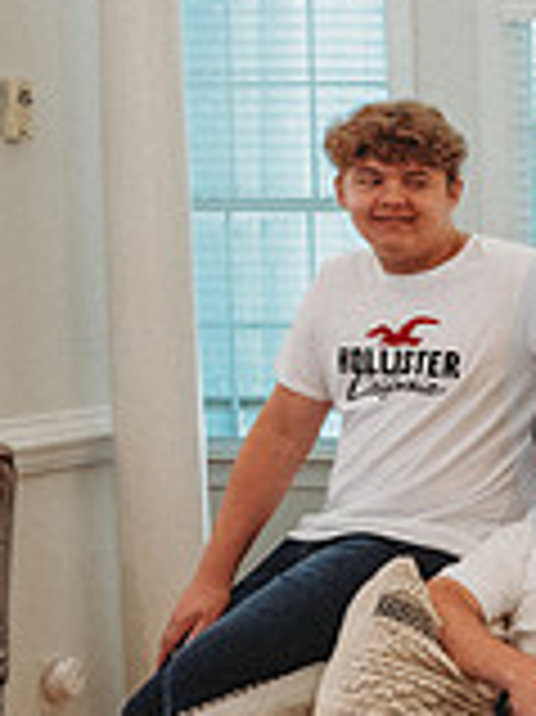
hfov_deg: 12.8
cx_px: 1199
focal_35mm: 94
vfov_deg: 20.8
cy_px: 443
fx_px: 1943
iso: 1600
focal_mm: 26
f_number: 4
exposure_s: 1/125
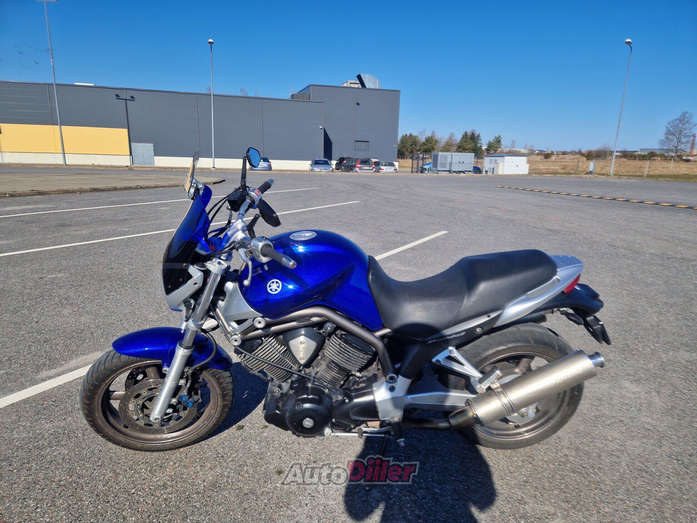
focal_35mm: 23
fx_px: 463
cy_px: 262
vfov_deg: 58.9
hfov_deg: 73.9
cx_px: 348
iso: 50
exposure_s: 1/1948
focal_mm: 5.4
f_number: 1.8
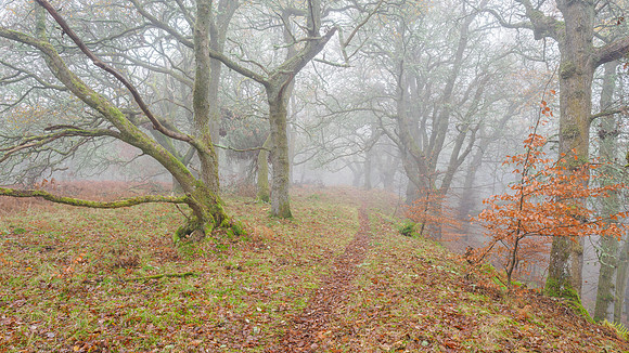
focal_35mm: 26
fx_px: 436
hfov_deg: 71.6
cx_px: 314
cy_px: 173
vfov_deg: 44.1
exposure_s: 1/1.25
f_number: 7.1
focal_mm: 12
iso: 200
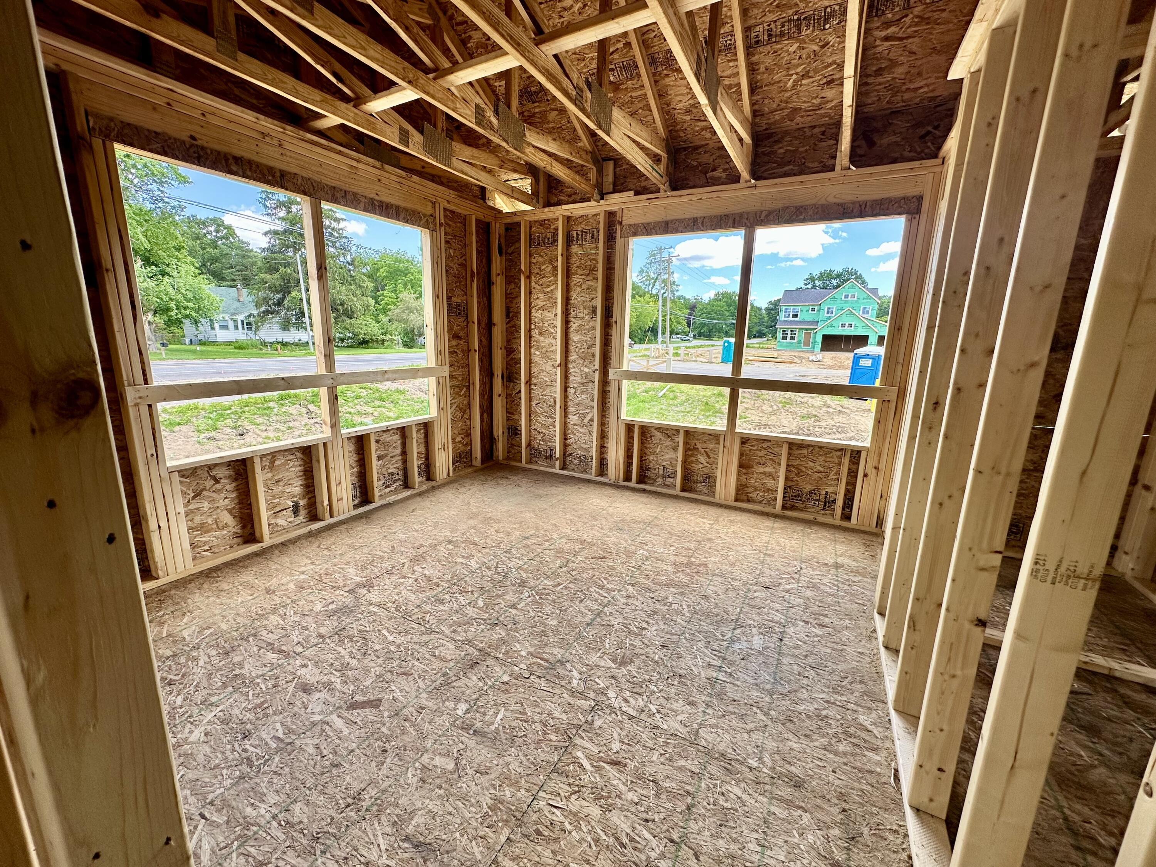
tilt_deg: -11.6
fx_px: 468
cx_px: 578
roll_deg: -1.3
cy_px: 434
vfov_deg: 85.7
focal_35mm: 14
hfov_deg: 102.1
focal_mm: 2.22
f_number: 2.2
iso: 40
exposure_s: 1/240
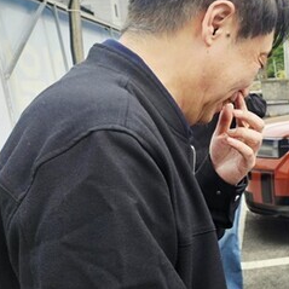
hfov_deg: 28.6
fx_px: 482
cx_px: 354
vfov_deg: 33.2
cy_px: 186
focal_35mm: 51
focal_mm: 5.4
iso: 25
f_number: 1.8
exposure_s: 1/625
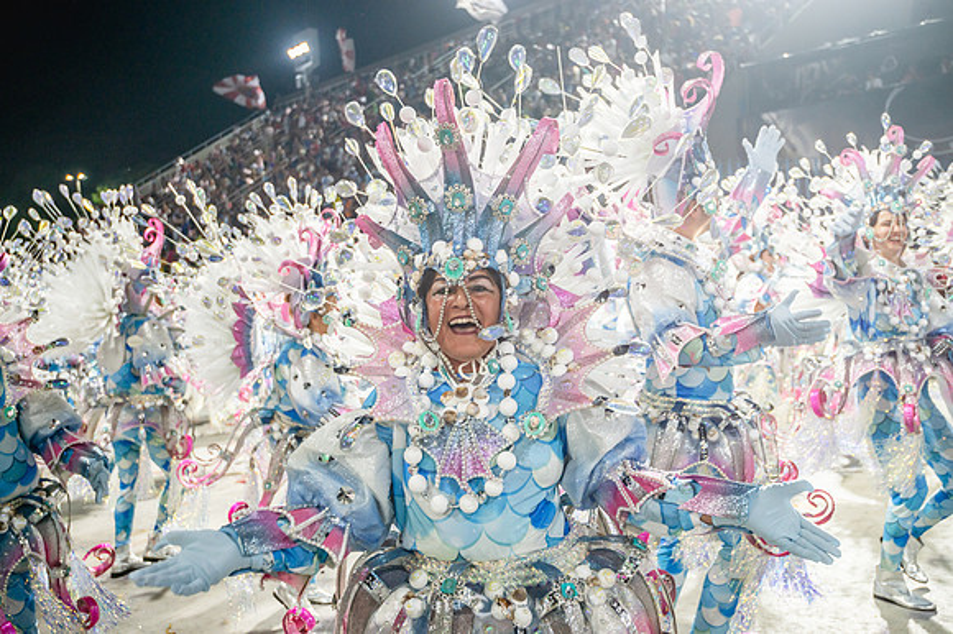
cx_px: 476
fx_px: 927
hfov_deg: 54.4
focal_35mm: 35
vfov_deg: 37.8
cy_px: 317
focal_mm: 35
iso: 640
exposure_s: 1/250
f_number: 4
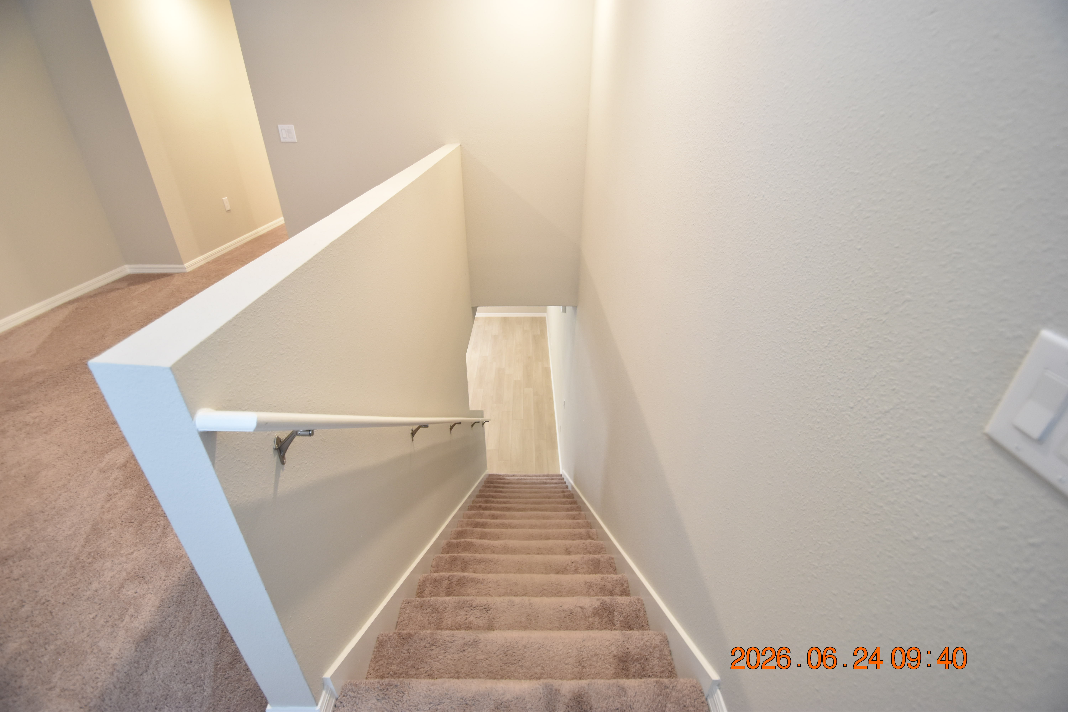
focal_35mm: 15
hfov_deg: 100.4
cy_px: 356
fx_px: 445
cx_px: 534
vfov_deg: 77.3
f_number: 3.5
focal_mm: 10
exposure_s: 1/20
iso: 800
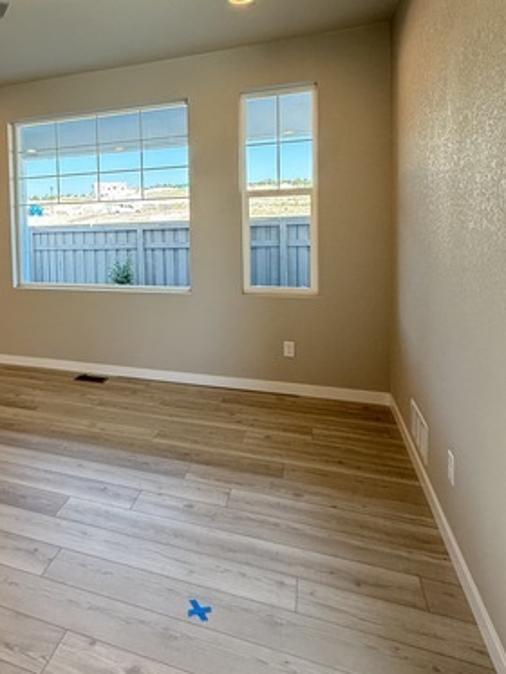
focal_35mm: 25
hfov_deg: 51.6
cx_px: 103
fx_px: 487
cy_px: 247
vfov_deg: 68.1
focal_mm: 2.22
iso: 200
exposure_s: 1/120
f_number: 2.2
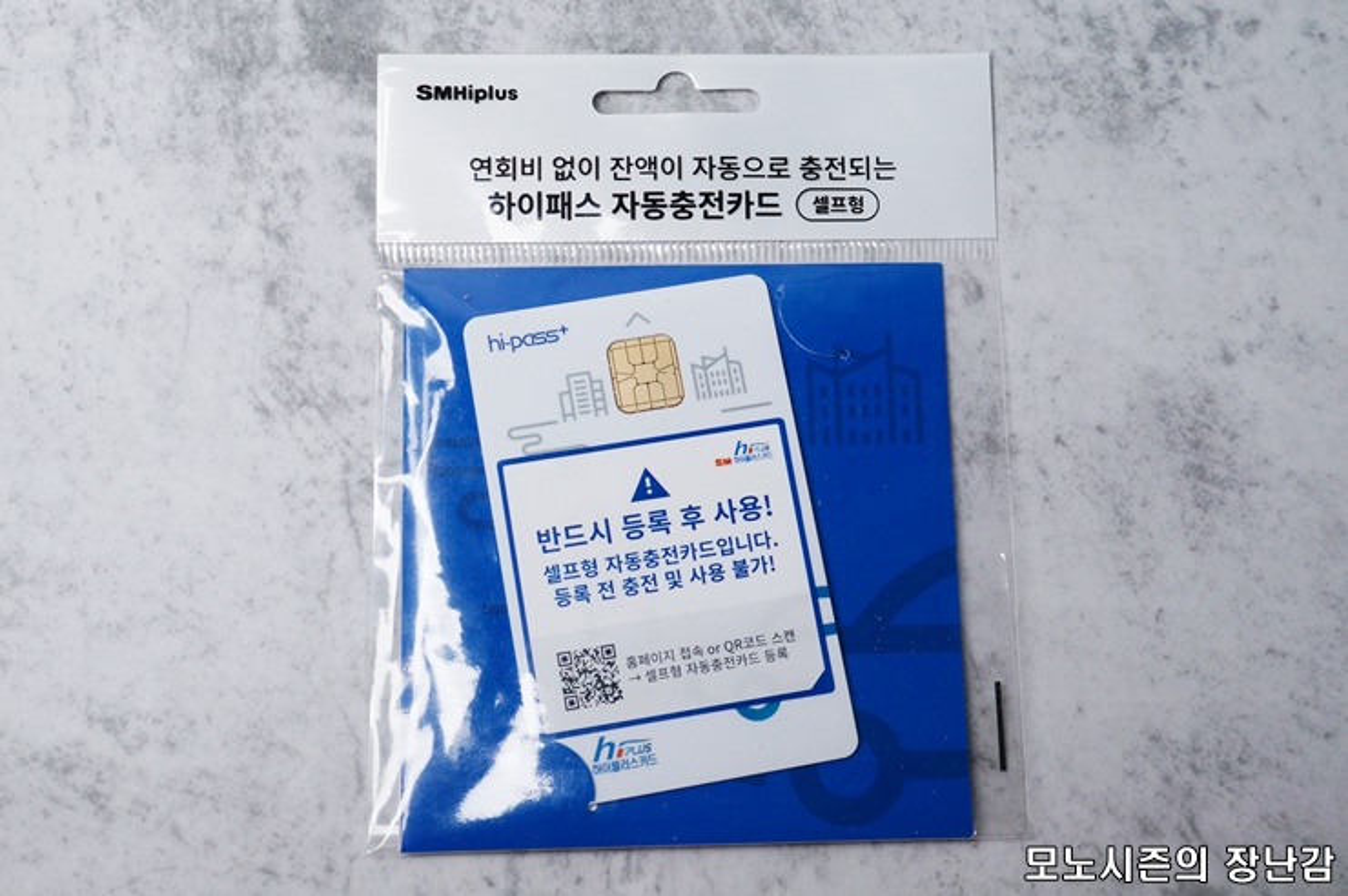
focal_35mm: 45
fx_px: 1683
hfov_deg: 43.6
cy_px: 448
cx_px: 674
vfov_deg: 29.8
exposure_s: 1/400
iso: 400
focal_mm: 30
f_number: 7.1
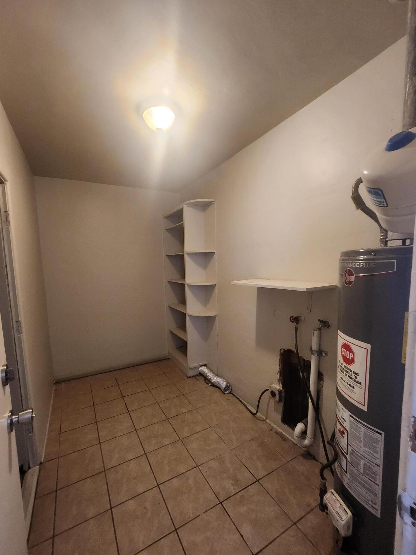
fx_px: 224
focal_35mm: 14
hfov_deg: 85.7
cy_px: 287
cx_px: 201
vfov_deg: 102.0
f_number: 2.2
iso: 500
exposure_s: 1/30
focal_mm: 1.74
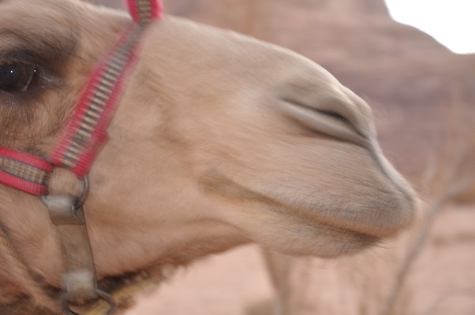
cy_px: 158
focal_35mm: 72
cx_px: 238
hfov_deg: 28.1
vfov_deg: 18.9
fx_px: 949
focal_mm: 48
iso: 720
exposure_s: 1/30
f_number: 4.8
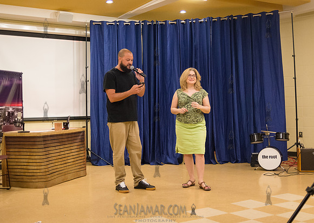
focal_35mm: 49
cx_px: 155
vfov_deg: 28.7
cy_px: 113
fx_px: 437
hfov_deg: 39.5
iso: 4000
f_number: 2.2
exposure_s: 1/1000
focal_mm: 35
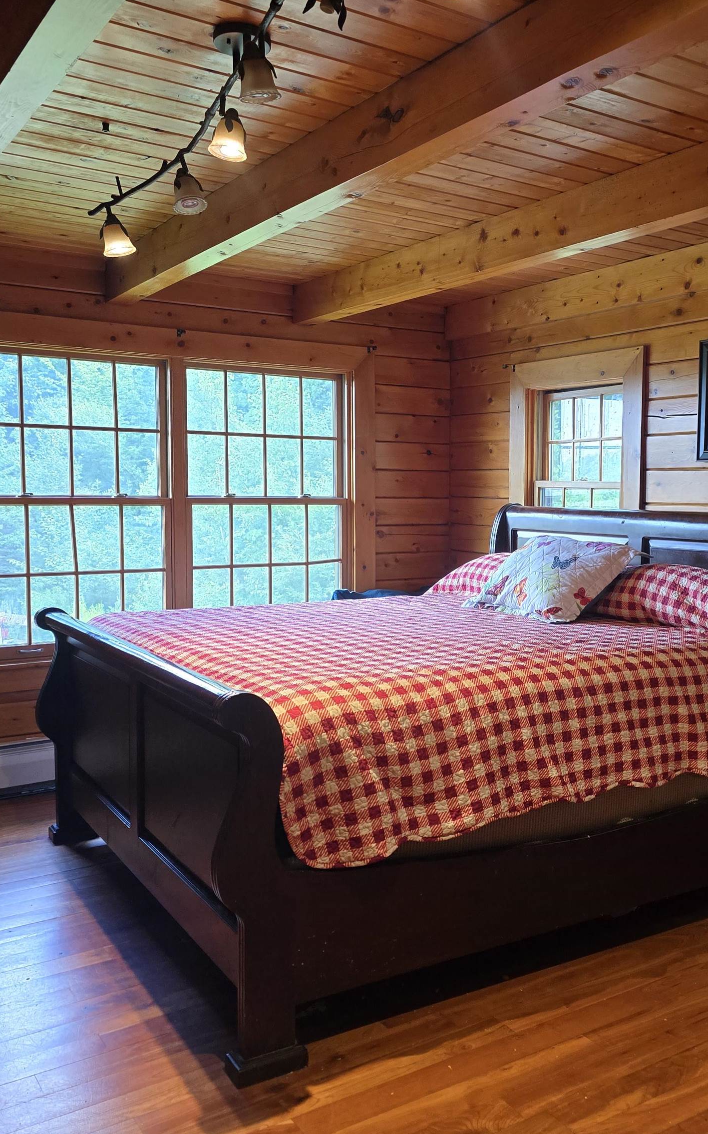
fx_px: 1019
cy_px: 572
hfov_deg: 37.8
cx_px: 484
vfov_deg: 58.2
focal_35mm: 33
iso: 500
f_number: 1.7
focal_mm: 6.3
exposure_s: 1/120
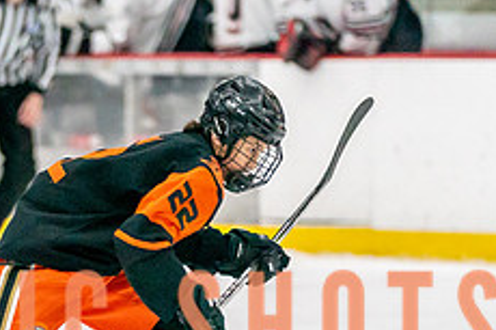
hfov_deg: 3.7
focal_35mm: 557
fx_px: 7668
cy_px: 350
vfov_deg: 2.5
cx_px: 62
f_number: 2.8
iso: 3200
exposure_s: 1/1250
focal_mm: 173
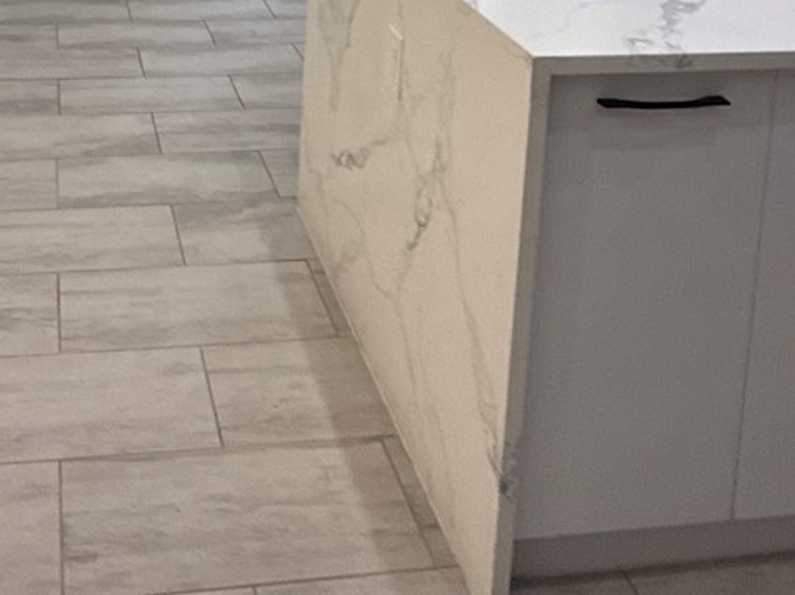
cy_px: -210
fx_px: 1079
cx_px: 207
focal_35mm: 47
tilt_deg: -6.8
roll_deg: -1.8
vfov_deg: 25.7
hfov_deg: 39.5
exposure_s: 1/120
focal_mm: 2.22
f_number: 2.2
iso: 250
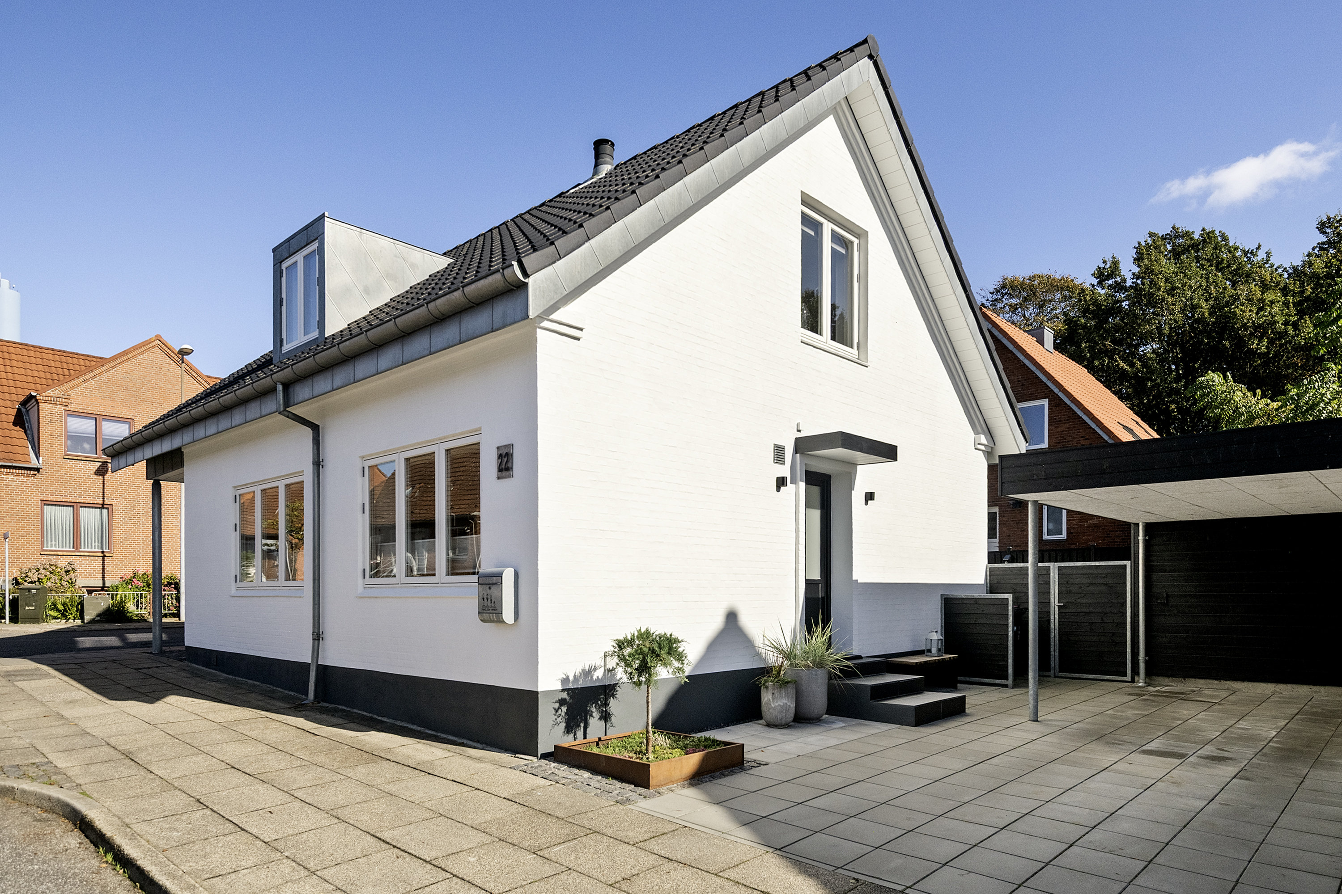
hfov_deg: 81.2
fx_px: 783
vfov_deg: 59.5
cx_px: 671
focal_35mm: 21
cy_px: 447
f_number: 8
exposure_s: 1/4000
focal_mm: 21
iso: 500
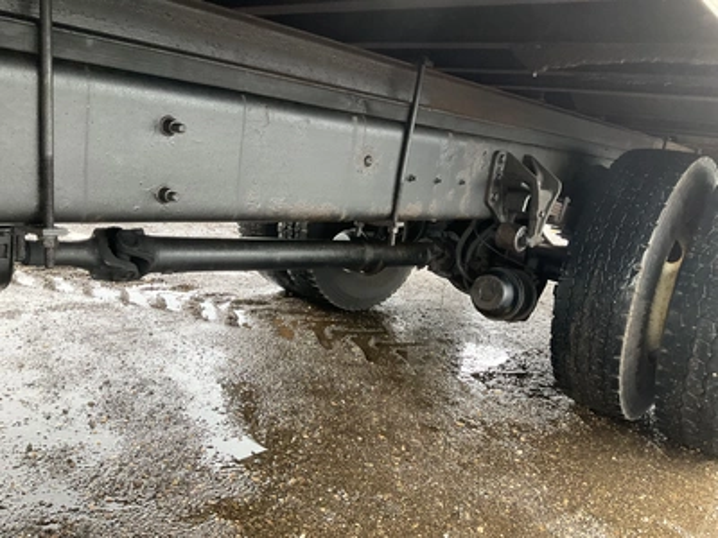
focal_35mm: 29
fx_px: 602
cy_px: 269
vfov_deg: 48.2
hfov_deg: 61.7
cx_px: 359
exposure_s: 1/112
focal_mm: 3
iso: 64
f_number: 1.8
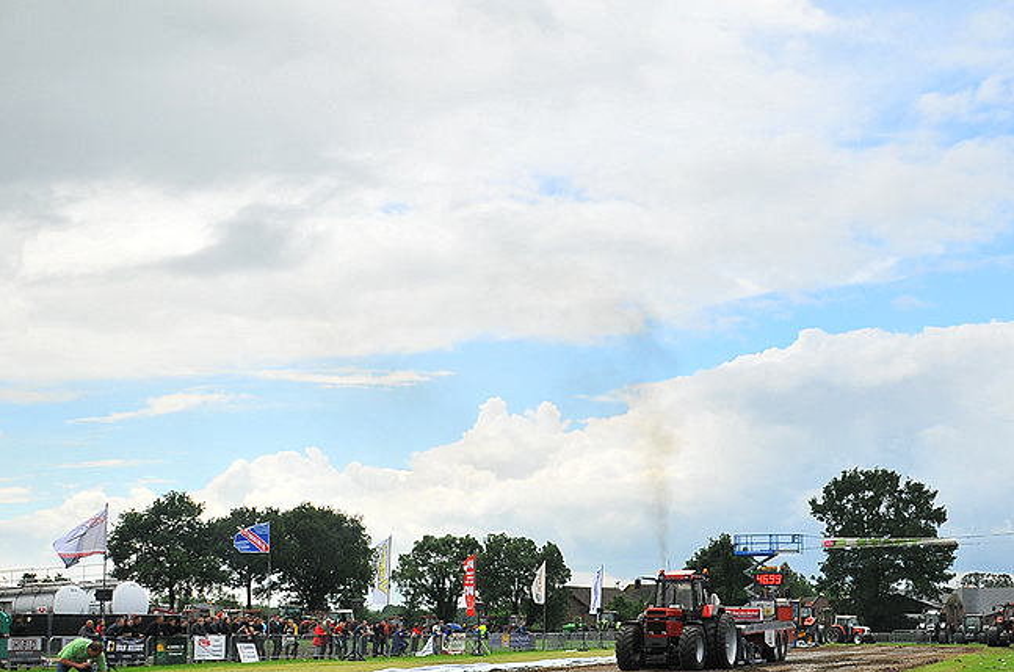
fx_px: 1603
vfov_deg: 23.5
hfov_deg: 35.0
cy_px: 495
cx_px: 614
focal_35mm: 57
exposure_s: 1/3200
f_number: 5
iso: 500
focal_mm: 24
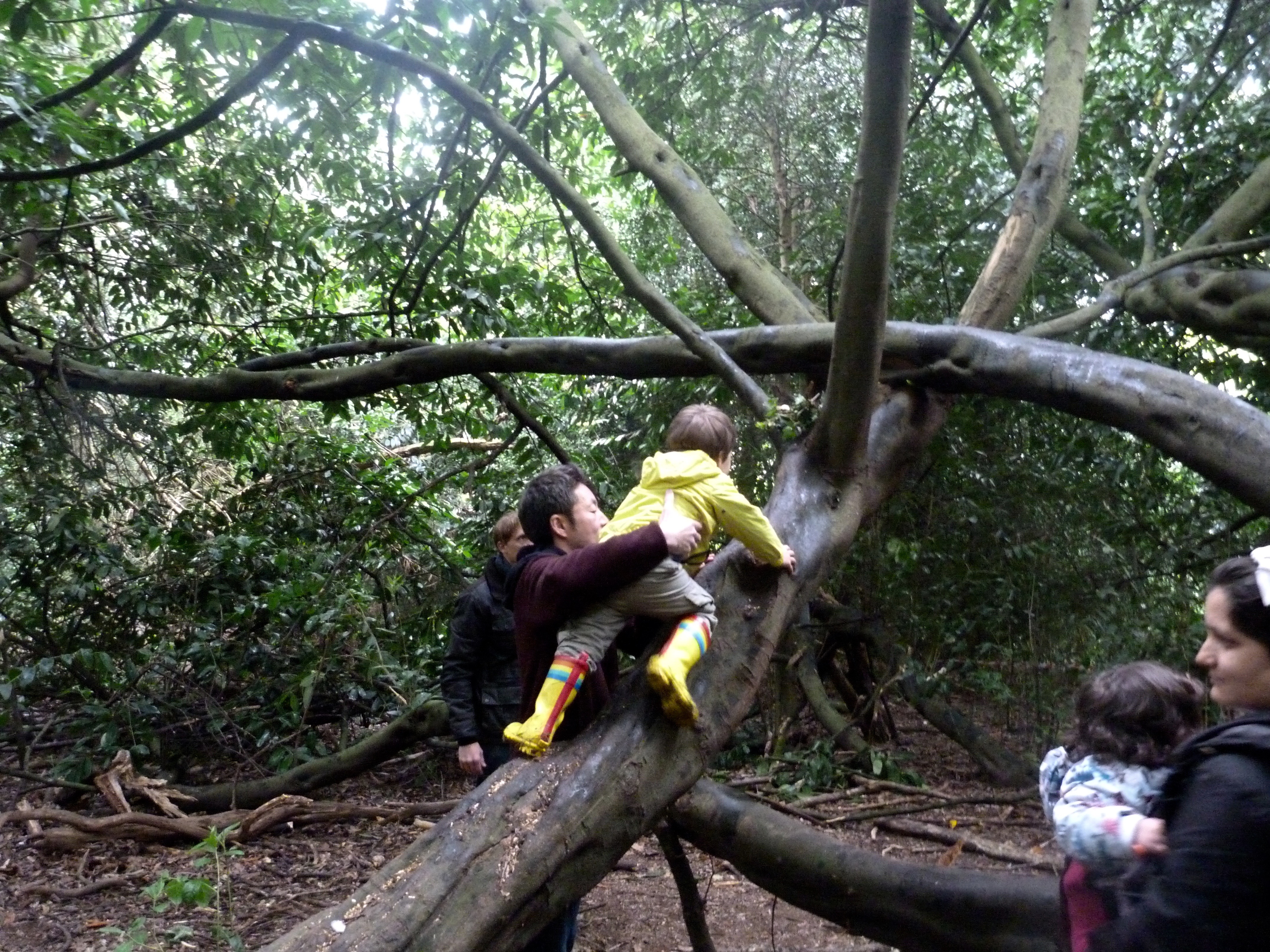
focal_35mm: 25
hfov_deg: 69.4
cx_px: 635
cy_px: 476
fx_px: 917
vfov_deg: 54.9
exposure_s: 1/15
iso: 800
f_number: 2.8
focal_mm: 4.5
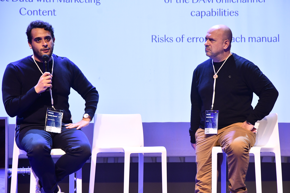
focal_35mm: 112
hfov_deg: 18.2
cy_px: 96
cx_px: 145
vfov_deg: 12.2
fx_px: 906
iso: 2000
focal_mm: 75
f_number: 5.6
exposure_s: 1/60
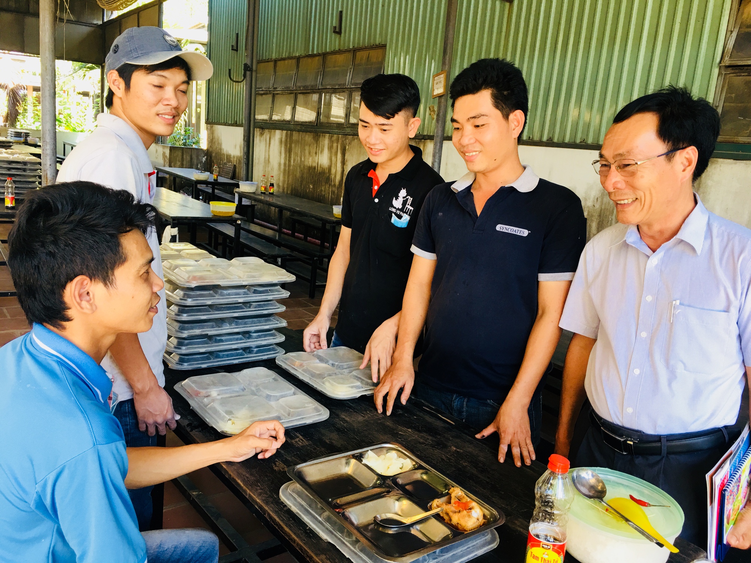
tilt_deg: -11.3
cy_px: 282
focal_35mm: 29
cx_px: 376
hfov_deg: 61.7
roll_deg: -5.8
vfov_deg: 48.2
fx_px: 629
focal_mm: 4.15
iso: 25
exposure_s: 1/33
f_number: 2.2
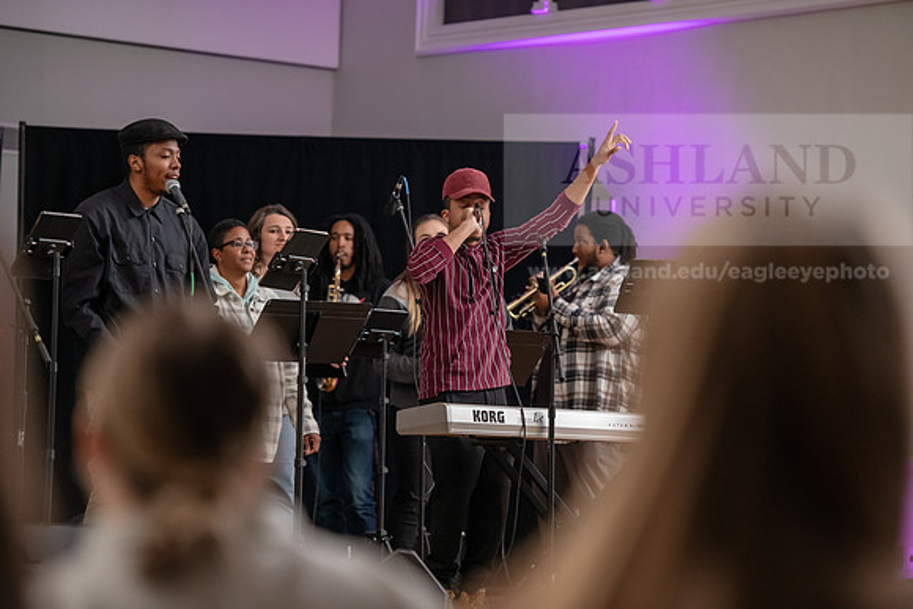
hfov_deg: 15.2
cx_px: 456
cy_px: 304
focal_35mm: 135
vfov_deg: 10.2
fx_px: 3424
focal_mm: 135
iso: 2000
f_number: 3.2
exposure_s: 1/80
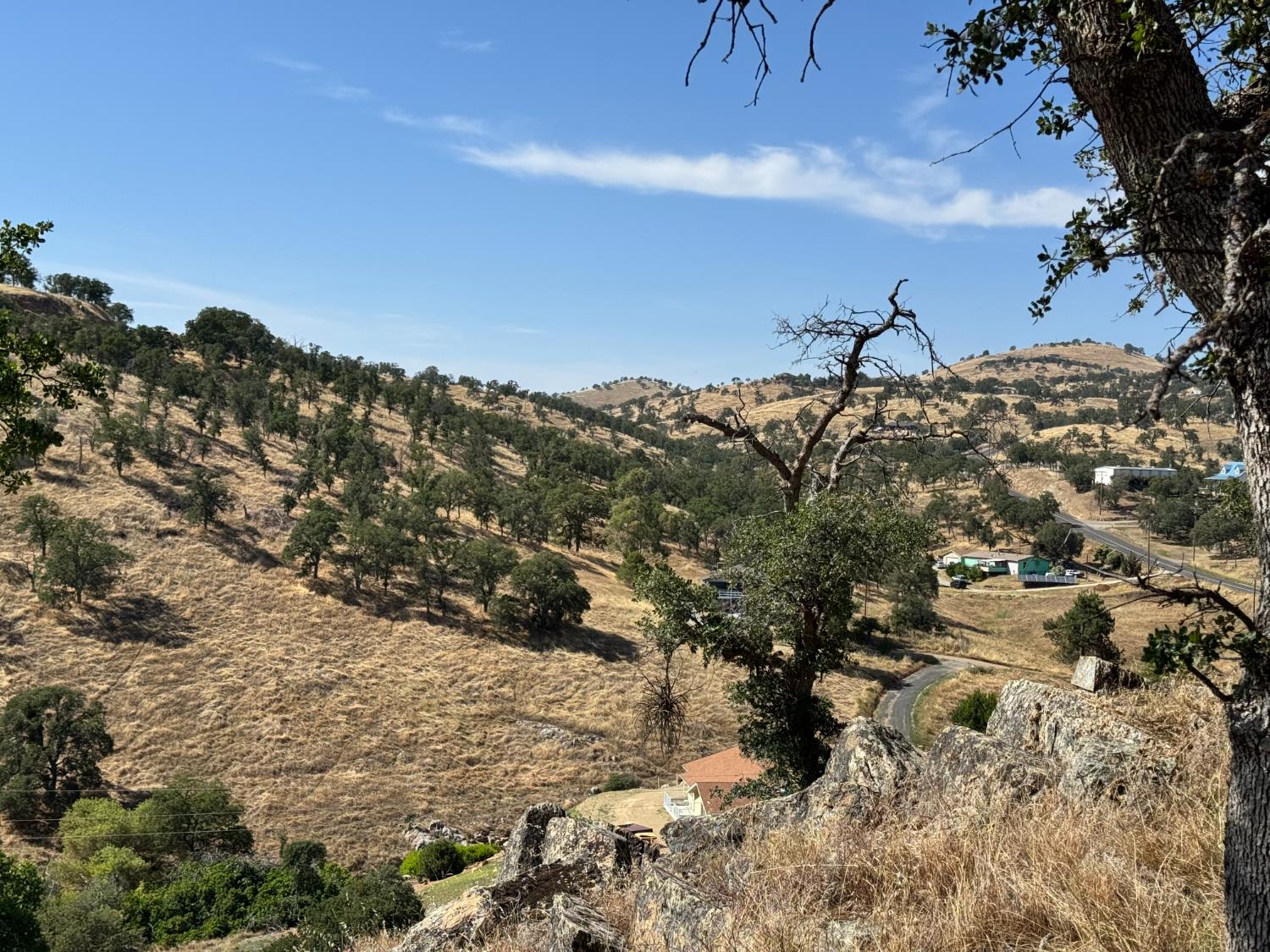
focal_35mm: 48
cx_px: 635
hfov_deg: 39.7
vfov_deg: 30.3
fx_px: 1761
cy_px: 476
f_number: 1.78
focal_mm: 6.76
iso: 64
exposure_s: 1/4975
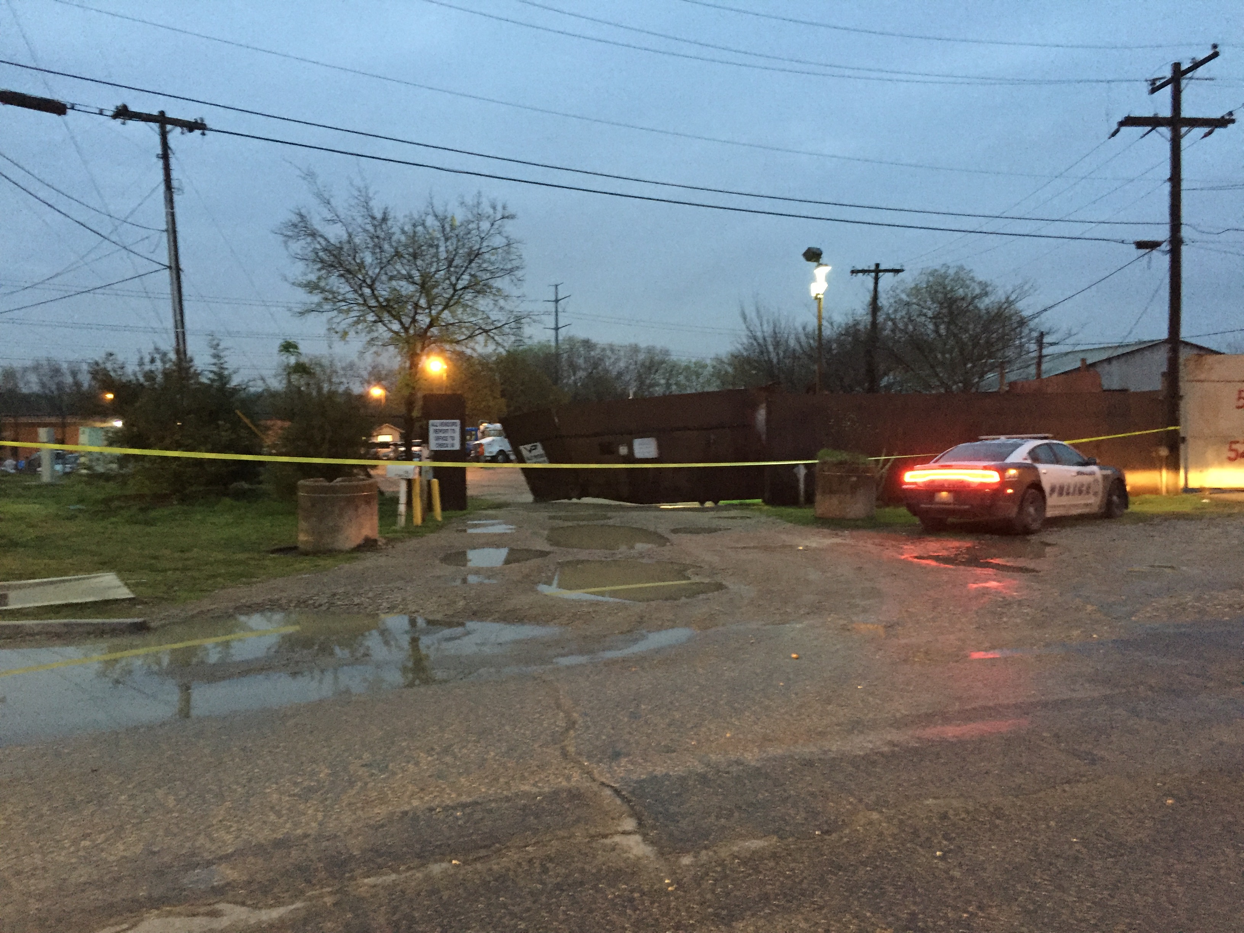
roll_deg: -0.1
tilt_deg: -2.9
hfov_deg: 61.7
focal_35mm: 29
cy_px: 466
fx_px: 1042
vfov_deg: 48.2
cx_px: 622
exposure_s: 1/15
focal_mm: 4.15
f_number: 2.2
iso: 500
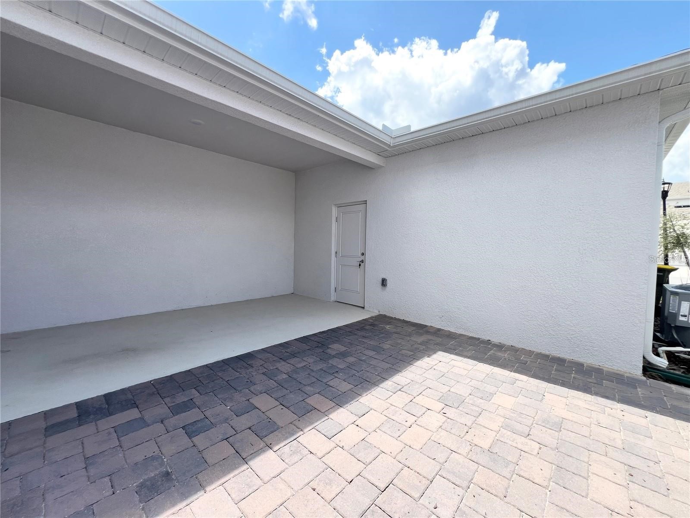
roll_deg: -1.1
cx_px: 345
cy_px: 259
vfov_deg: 89.9
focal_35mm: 13
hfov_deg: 106.2
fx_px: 259
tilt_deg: -2.6
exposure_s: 1/497
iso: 32
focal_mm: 1.57
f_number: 1.8
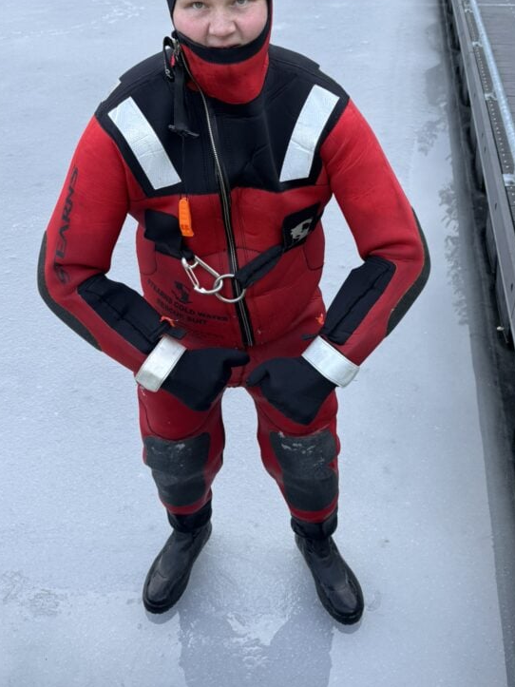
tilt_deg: -32.7
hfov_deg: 41.8
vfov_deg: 53.6
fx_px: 675
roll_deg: +2.4
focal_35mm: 34
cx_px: 269
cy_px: 280
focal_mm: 6.76
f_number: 1.78
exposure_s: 1/925
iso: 80
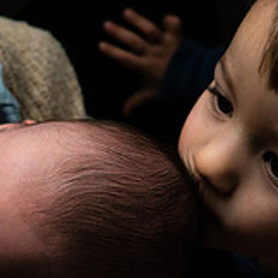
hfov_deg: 23.2
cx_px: 39
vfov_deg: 23.6
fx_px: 663
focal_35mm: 73
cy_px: 160
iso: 800
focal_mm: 24
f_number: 4
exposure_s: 1/200
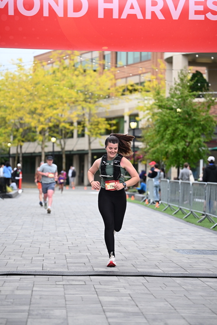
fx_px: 831
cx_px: 108
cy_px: 162
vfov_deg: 22.1
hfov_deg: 14.9
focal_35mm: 92
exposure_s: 1/2000
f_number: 2.8
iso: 640
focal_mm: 92
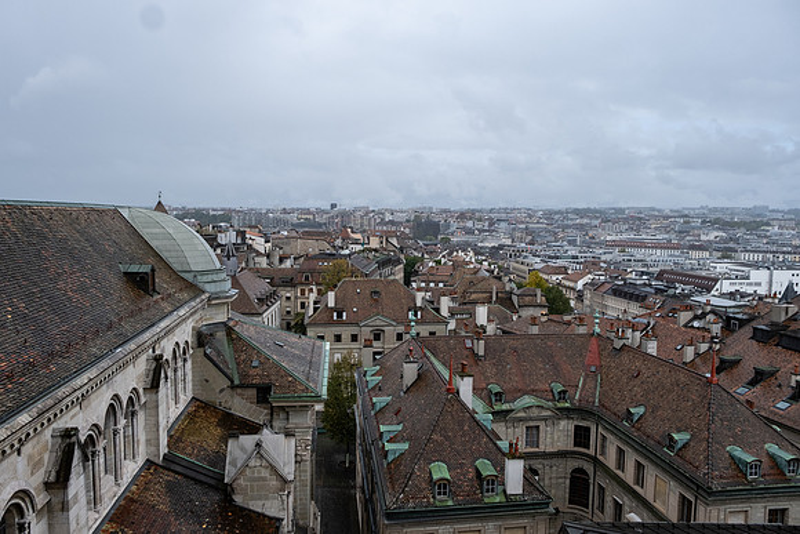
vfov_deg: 53.2
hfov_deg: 73.7
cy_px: 267
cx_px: 400
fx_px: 533
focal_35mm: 24
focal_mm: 16
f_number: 5.6
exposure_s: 1/550
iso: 320
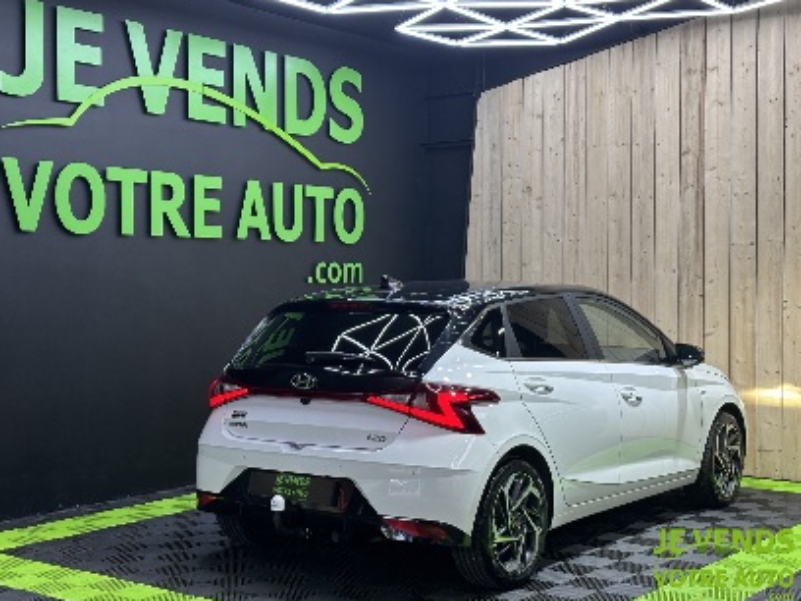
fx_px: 1226
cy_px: 297
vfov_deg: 27.5
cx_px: 397
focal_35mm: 53
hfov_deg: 36.2
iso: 40
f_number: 1.6
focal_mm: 5.96
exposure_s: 1/100
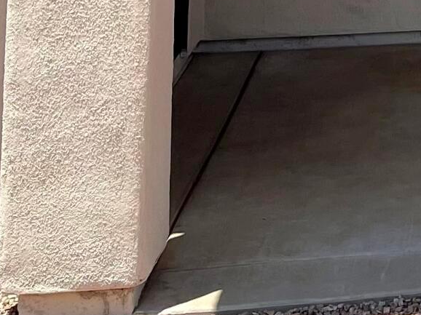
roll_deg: -0.4
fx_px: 1641
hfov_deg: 12.2
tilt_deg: +0.9
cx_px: 947
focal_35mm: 135
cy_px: -404
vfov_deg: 9.8
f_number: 1.6
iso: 32
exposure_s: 1/2506
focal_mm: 4.2
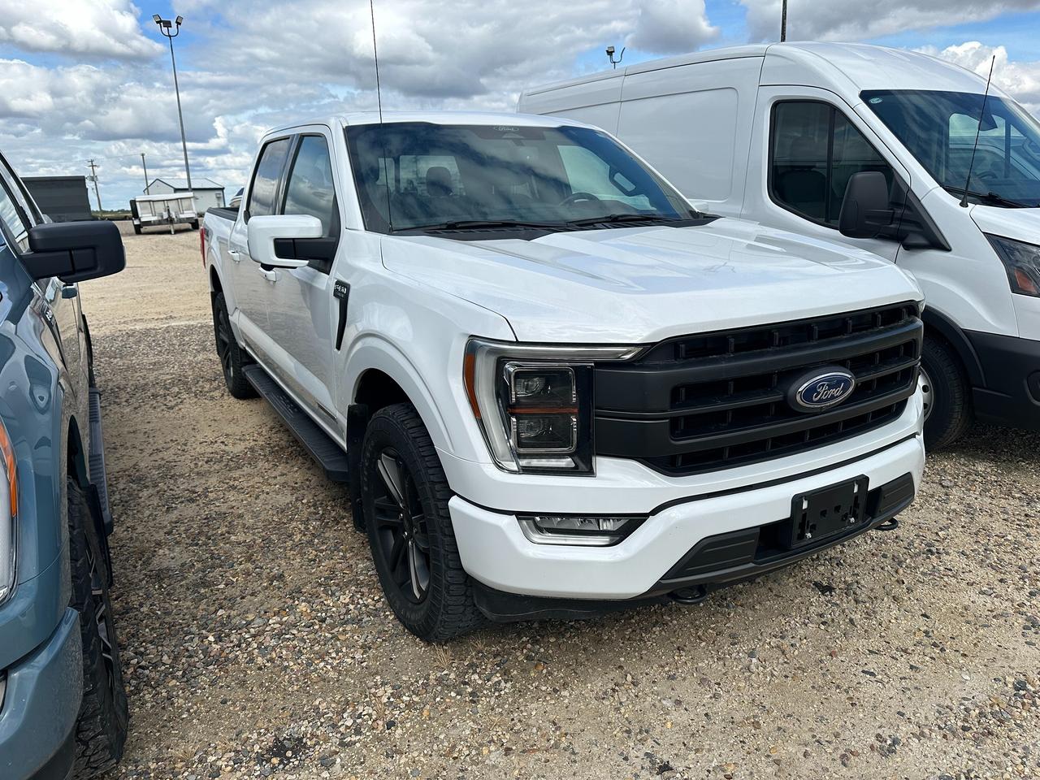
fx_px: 721
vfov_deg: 56.8
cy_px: 390
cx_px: 520
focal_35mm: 24
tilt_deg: -13.7
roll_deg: +2.4
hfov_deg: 71.6
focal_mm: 6.86
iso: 80
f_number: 1.78
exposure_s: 1/4762
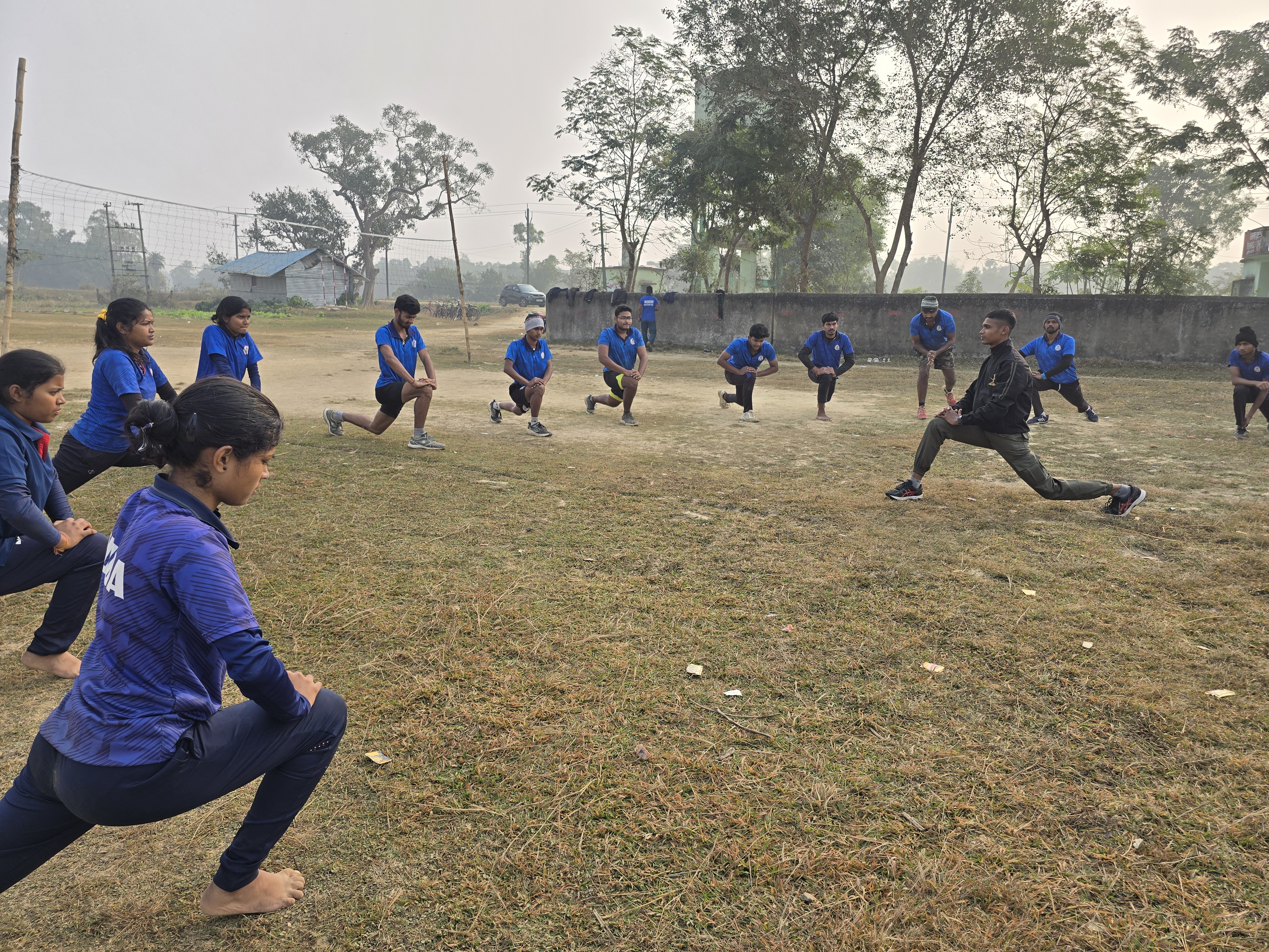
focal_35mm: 23
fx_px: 843
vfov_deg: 58.9
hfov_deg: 73.9
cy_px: 476
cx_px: 634
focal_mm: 6.3
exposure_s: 1/557
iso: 12
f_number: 1.7
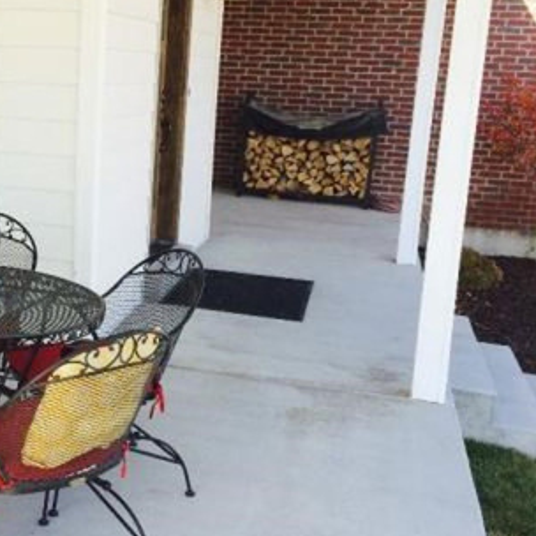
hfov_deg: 30.7
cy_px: 266
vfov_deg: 31.6
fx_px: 946
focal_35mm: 54
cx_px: 88
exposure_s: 1/631
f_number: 2.2
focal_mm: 4.15
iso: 32
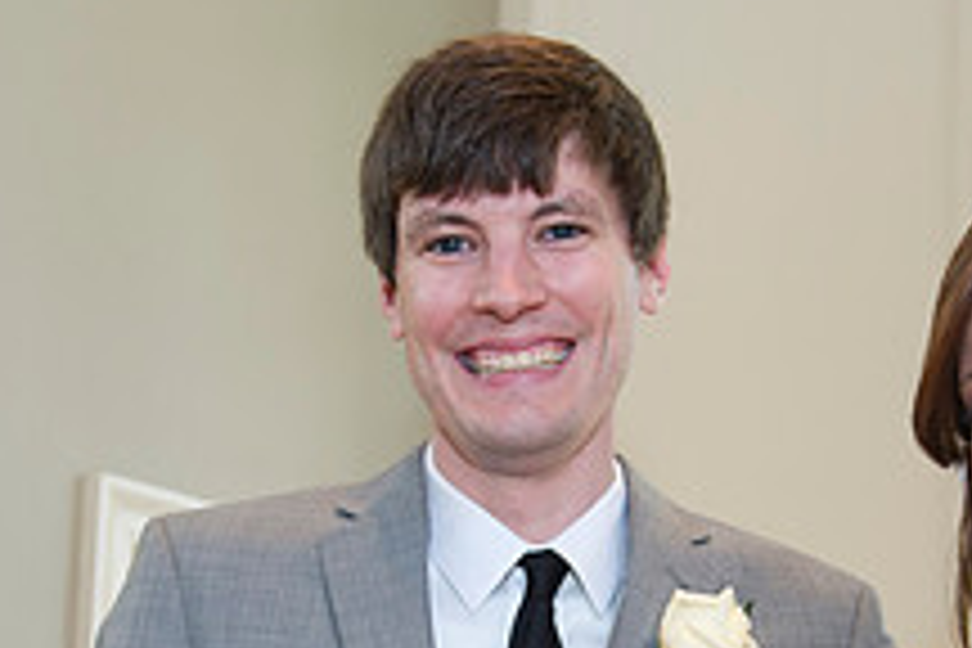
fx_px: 2322
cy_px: 774
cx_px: 536
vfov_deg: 15.3
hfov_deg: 23.6
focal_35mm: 86
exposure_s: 1/80
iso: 800
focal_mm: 32
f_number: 5
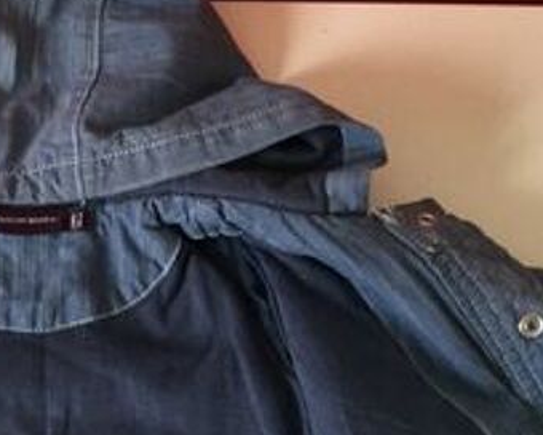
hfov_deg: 21.0
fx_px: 1430
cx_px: 40
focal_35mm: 89
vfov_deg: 17.0
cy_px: 409
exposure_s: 1/33
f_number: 2.4
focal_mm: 3.3
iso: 100
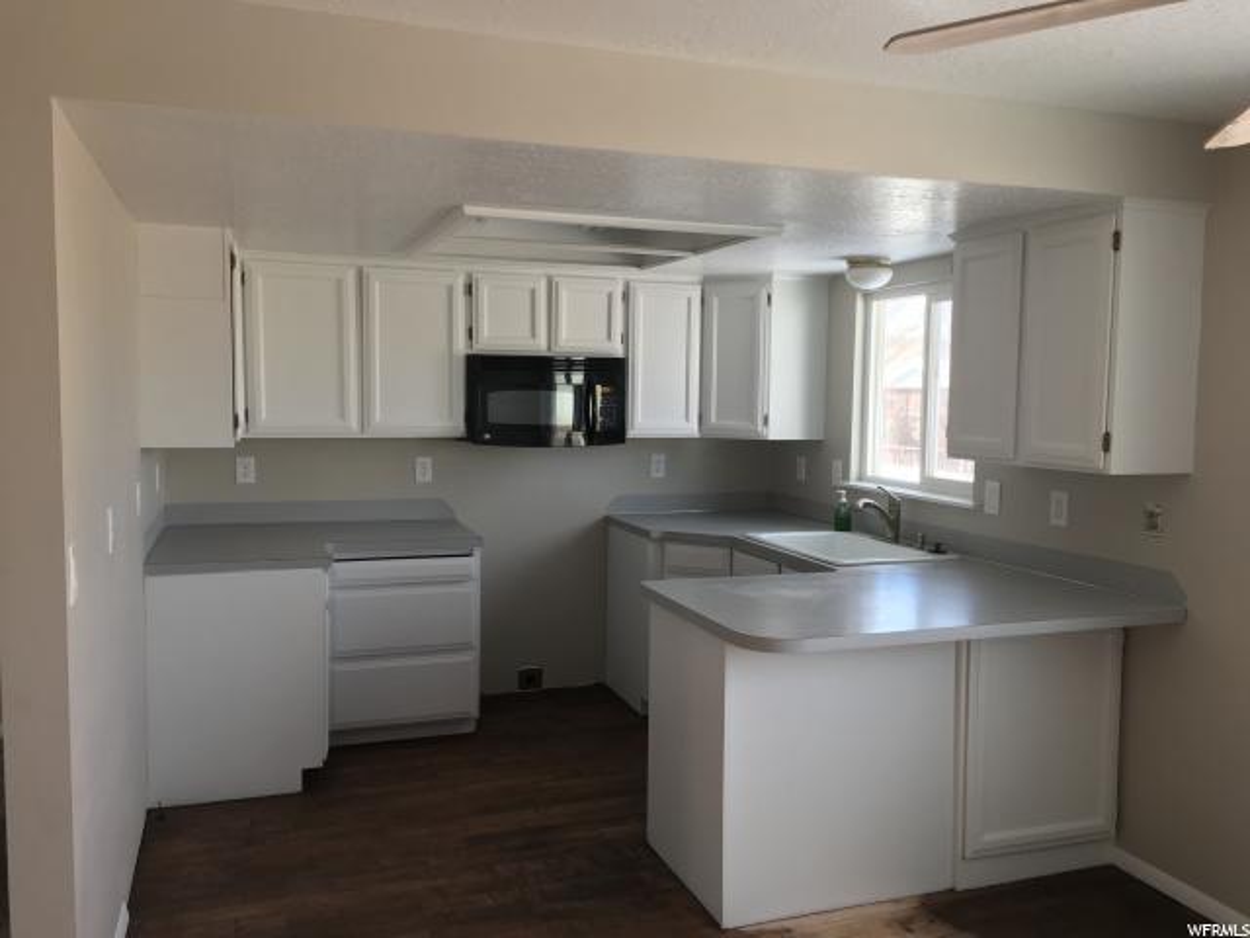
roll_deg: -1.0
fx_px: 1047
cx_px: 625
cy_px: 469
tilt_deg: -4.0
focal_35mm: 29
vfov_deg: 48.2
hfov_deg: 61.7
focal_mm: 4.15
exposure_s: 1/60
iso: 32
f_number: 2.2
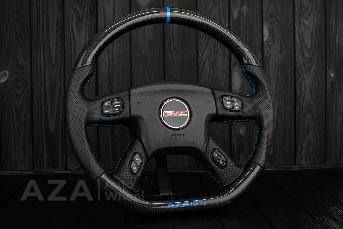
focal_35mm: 52
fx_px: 500
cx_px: 172
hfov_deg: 37.8
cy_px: 114
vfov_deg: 25.8
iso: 500
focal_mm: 35
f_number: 6.3
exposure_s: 1/125
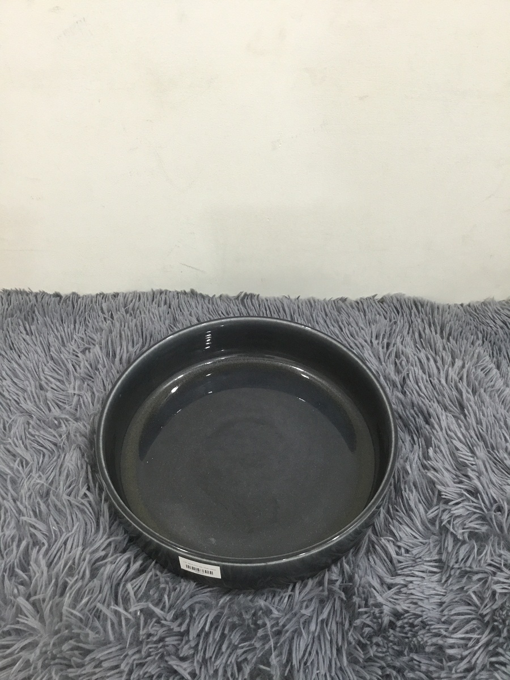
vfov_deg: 58.4
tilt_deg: -49.6
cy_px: 340
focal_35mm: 31
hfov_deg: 45.4
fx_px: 609
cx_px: 255
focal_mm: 3.3
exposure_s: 1/33
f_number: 2.4
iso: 125
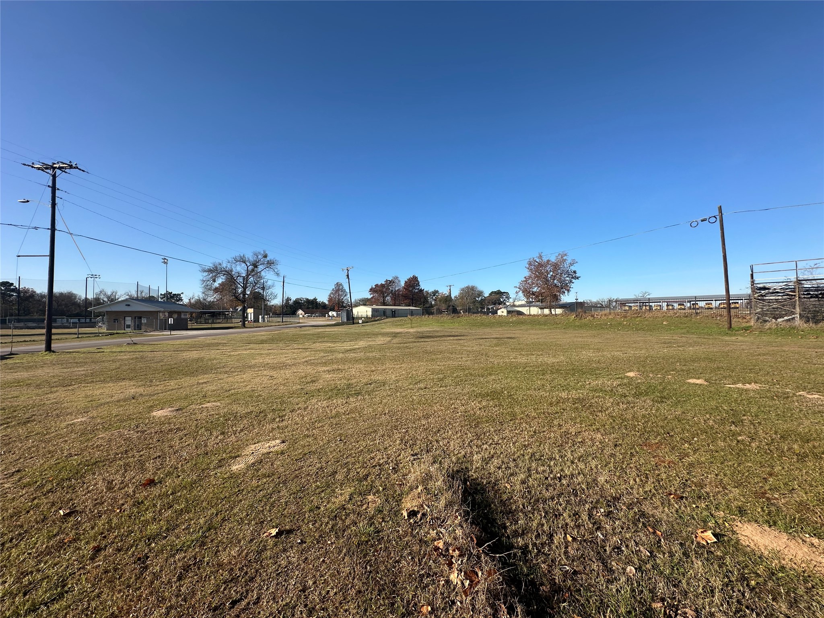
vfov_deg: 85.7
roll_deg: +0.3
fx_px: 333
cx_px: 412
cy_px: 309
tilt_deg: +1.4
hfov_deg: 102.1
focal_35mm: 14
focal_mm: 2.22
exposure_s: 1/1887
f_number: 2.2
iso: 50
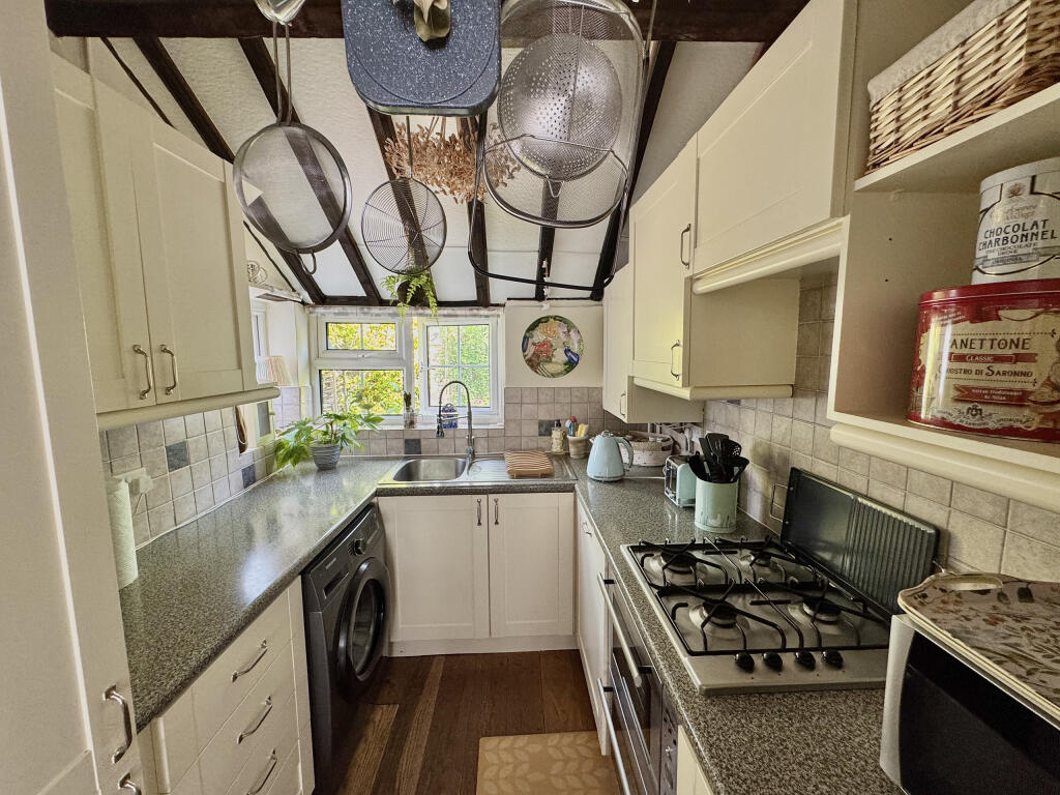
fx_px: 429
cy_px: 398
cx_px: 530
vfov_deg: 85.7
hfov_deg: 102.1
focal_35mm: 14
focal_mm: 2.22
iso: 250
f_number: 2.2
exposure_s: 1/99
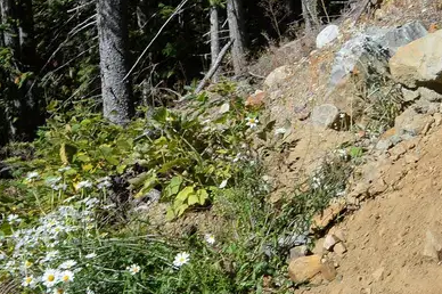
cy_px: -136
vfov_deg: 13.1
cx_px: 605
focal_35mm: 99
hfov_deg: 18.8
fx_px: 1214
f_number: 14
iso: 800
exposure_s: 1/800
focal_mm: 32
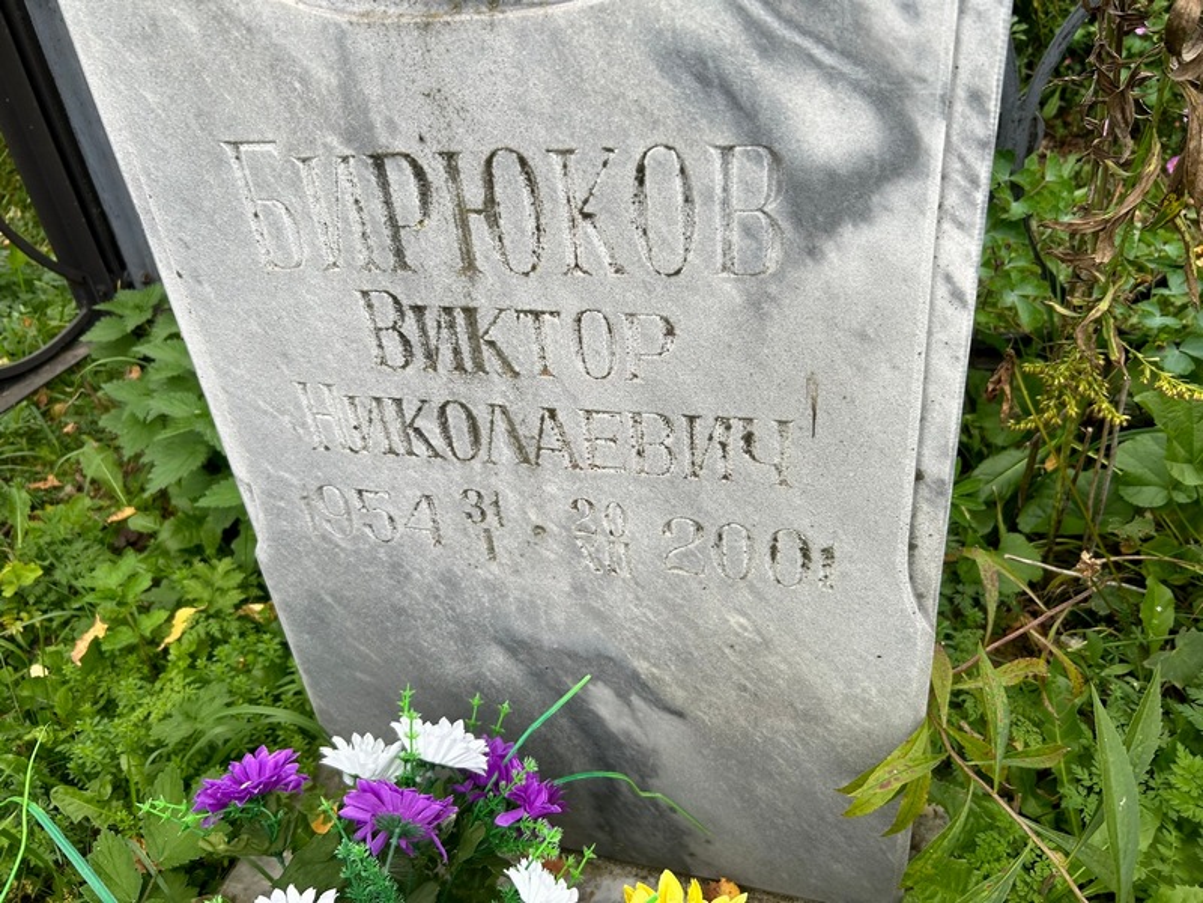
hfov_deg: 67.3
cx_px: 602
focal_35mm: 26
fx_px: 904
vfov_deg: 53.1
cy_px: 452
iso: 50
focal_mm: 5.7
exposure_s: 1/323
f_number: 1.5
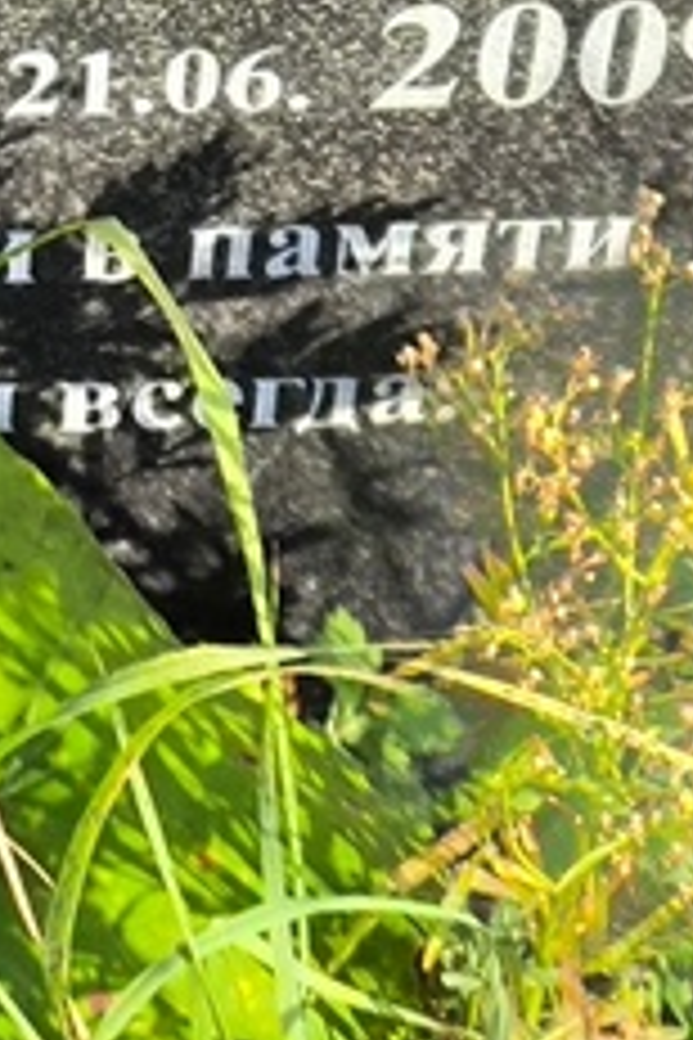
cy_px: -243
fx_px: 5197
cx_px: -236
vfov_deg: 11.2
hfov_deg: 7.5
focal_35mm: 180
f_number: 1.7
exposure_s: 1/499
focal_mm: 4.71
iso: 50
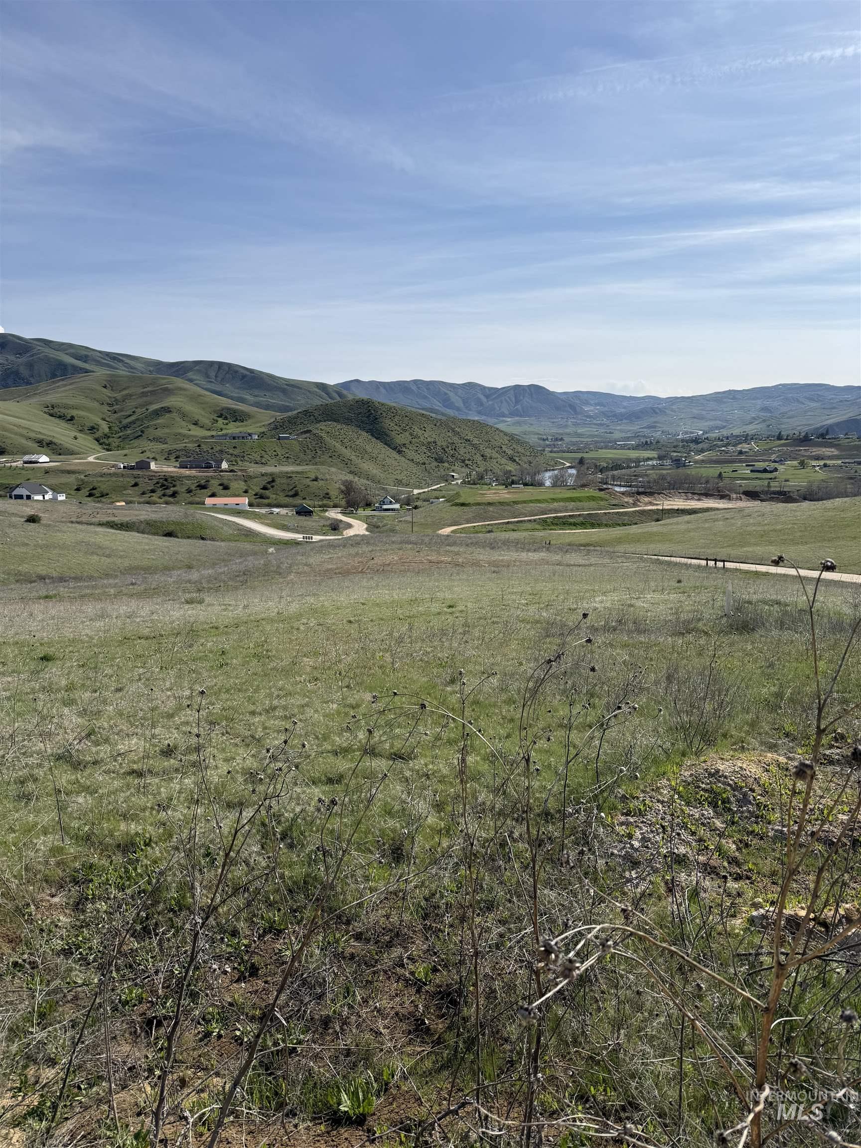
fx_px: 796
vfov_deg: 71.6
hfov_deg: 56.8
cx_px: 430
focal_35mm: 24
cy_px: 574
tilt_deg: -9.6
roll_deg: +0.5
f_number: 1.78
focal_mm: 6.76
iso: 80
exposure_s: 1/8130
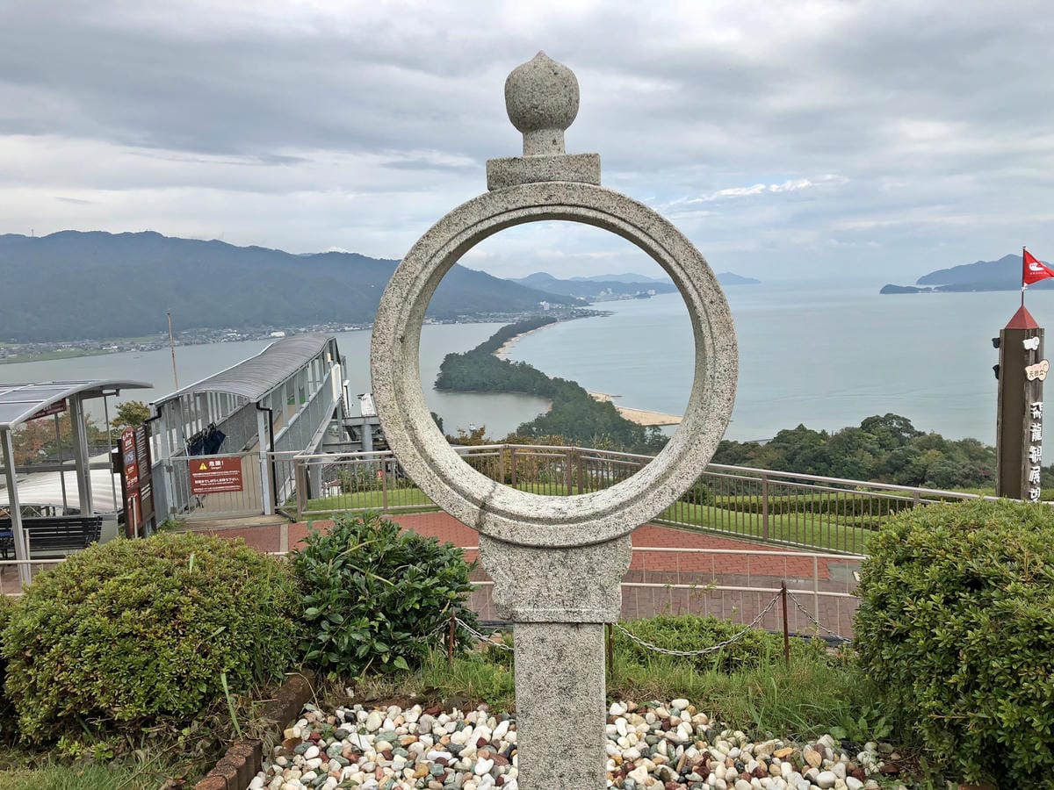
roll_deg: +1.8
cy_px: 395
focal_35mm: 29
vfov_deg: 48.2
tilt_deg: -7.7
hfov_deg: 61.7
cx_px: 527
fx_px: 883
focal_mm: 3.99
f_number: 1.8
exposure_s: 1/1779
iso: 20
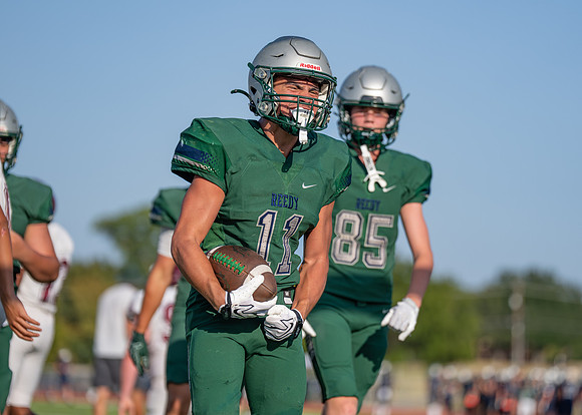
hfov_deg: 12.2
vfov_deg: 8.7
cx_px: 295
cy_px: 188
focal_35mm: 165
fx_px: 2725
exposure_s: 1/3200
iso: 160
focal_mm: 143
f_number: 2.8
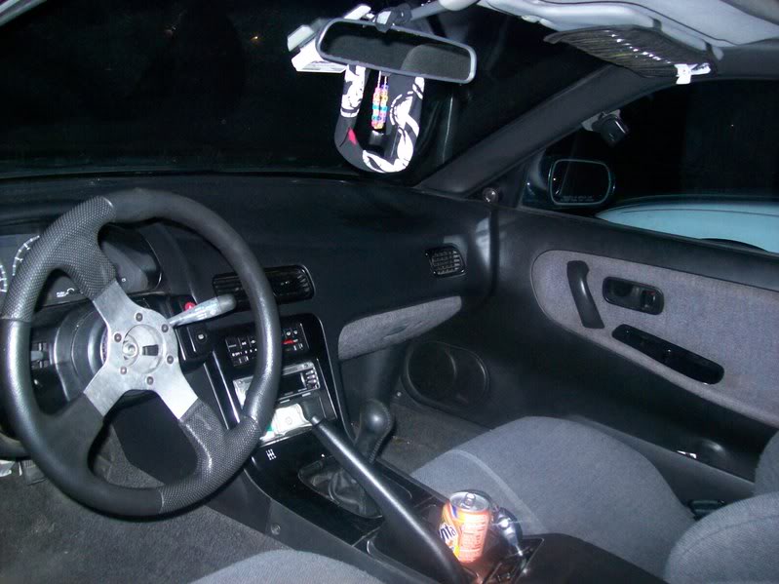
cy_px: 292
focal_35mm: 36
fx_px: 810
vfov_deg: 39.6
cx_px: 390
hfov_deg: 51.4
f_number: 2.7
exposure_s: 1/64
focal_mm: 6
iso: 200
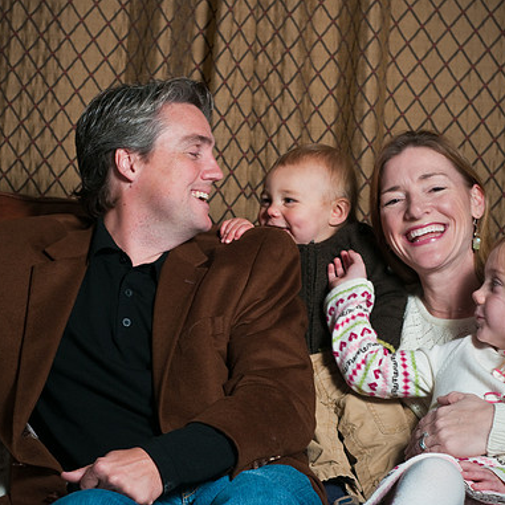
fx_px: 1601
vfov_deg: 17.9
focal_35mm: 97
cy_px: 254
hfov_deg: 17.9
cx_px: 228
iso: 100
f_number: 5
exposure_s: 1/160
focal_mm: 50
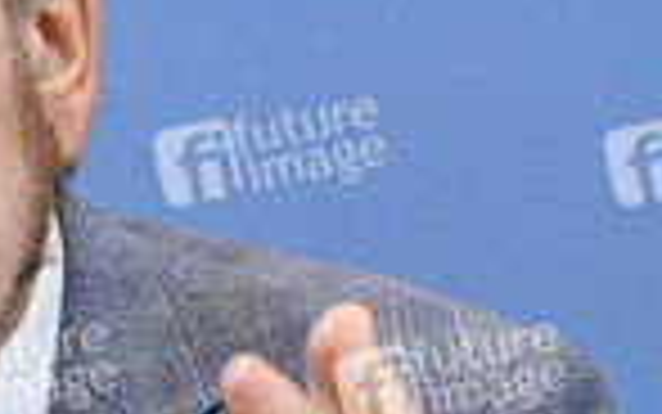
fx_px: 7039
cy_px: 266
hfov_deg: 5.4
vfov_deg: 3.4
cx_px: -119
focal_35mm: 390
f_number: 5
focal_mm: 125
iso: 3200
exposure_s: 1/800
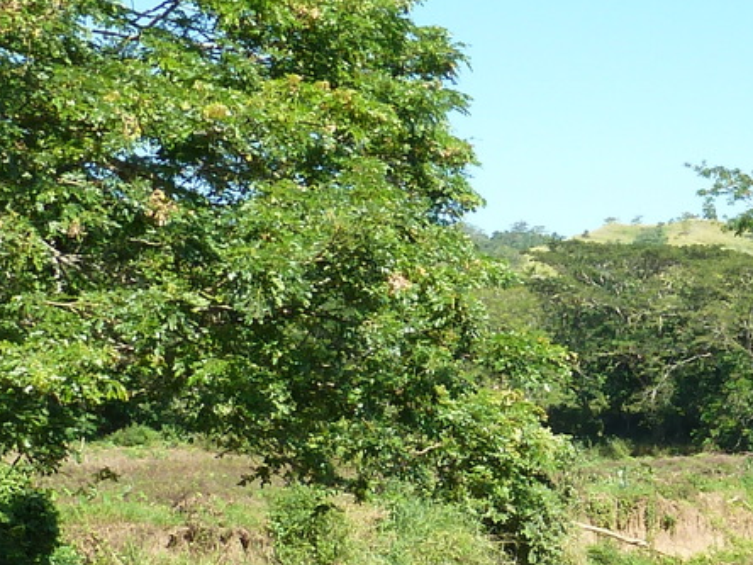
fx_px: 1958
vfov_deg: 16.3
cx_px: 907
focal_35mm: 90
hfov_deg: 20.4
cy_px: 433
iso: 80
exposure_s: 1/250
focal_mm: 4.1
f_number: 4
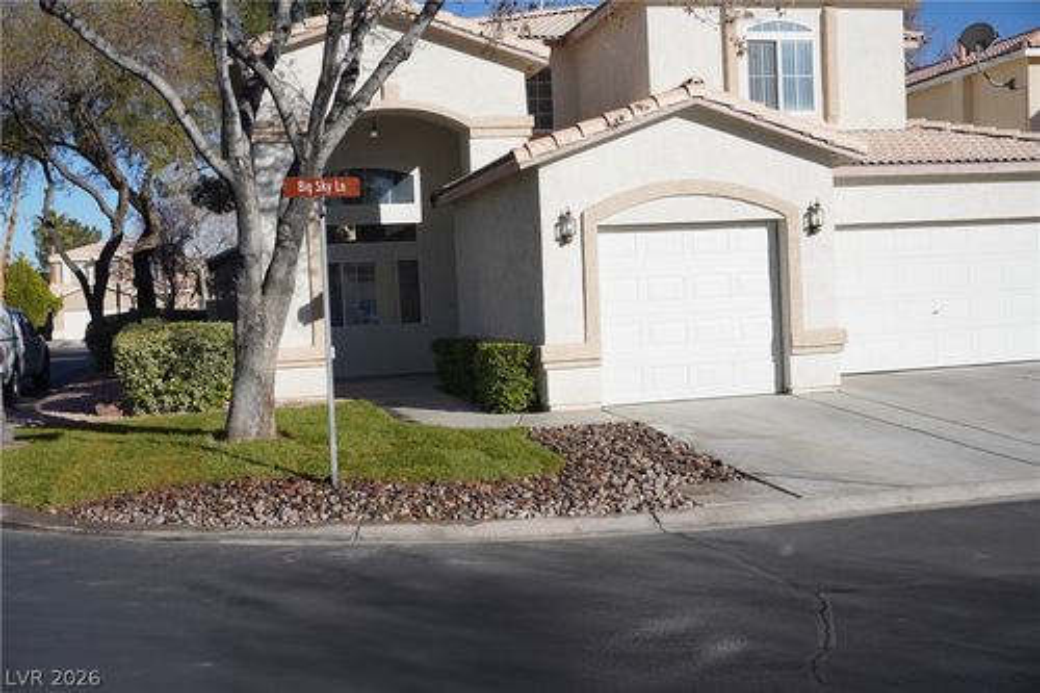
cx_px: 520
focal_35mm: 40
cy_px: 346
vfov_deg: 33.0
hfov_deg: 47.9
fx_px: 1170
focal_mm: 27
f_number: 8
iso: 100
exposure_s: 1/500
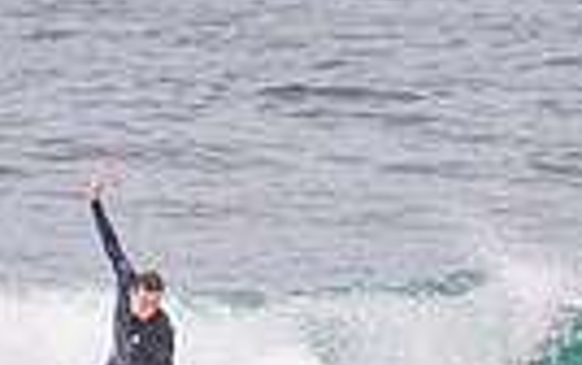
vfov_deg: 0.5
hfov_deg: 0.9
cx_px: 558
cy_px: 688
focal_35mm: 2421
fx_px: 38433
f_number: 5.6
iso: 220
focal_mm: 400
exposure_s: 1/2000
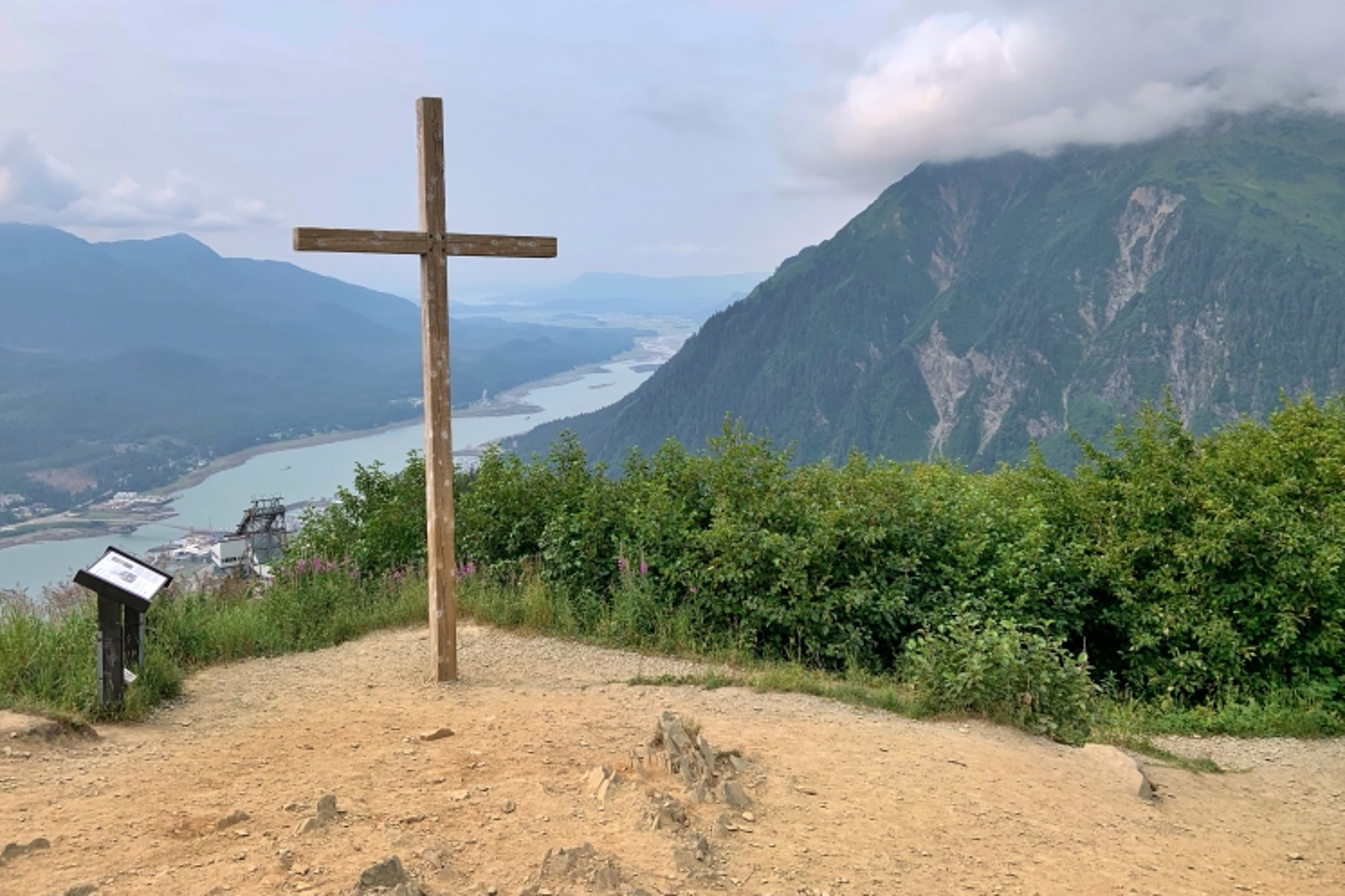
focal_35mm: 29
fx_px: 1083
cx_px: 629
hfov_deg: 63.6
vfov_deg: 44.8
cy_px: 375
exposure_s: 1/2915
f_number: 1.8
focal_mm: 4.25
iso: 25
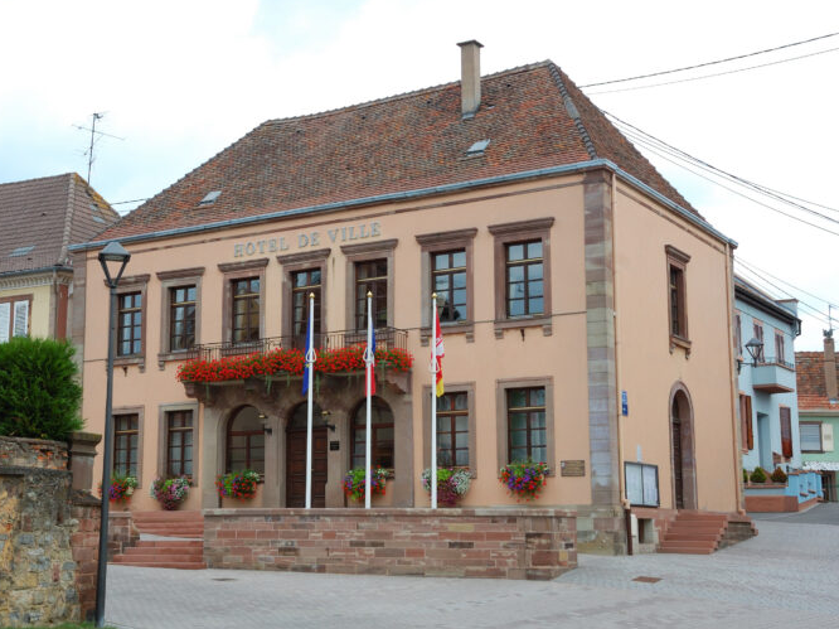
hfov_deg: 37.1
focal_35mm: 52
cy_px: 317
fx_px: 1249
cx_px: 375
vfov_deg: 28.2
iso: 200
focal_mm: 31
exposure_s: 1/200
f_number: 8
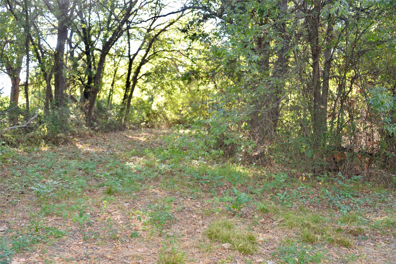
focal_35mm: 35
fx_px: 385
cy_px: 132
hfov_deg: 54.4
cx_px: 198
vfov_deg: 37.9
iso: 320
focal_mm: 35
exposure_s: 1/100
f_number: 3.8
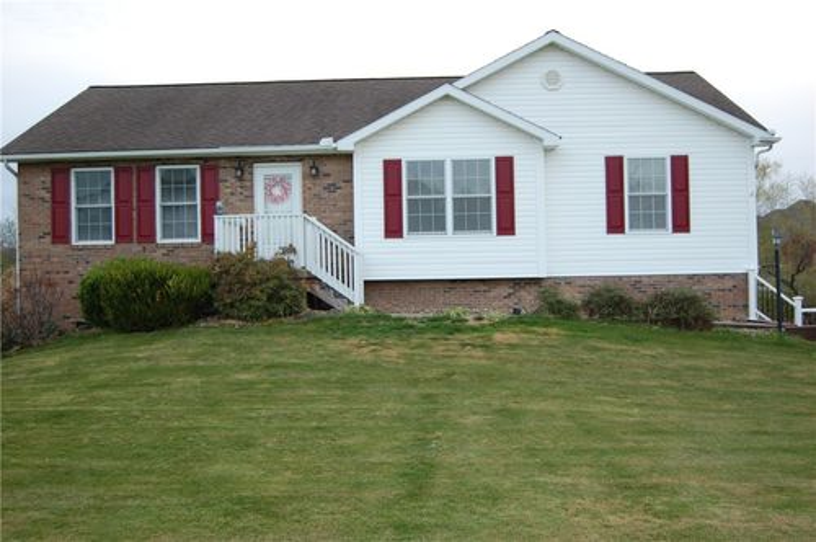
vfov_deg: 36.8
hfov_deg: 53.2
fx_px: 815
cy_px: 271
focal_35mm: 36
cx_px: 408
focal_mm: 24
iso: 400
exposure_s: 1/50
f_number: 4
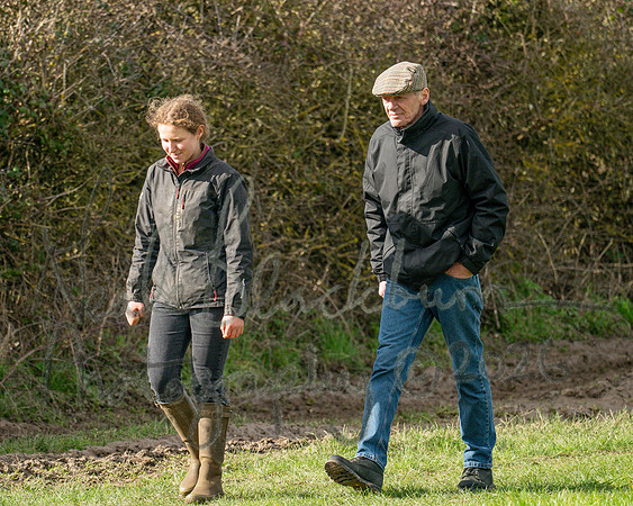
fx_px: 12660
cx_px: 253
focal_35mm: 676
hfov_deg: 2.9
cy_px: 253
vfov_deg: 2.3
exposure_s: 1/1600
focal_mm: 400
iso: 400
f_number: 4.5
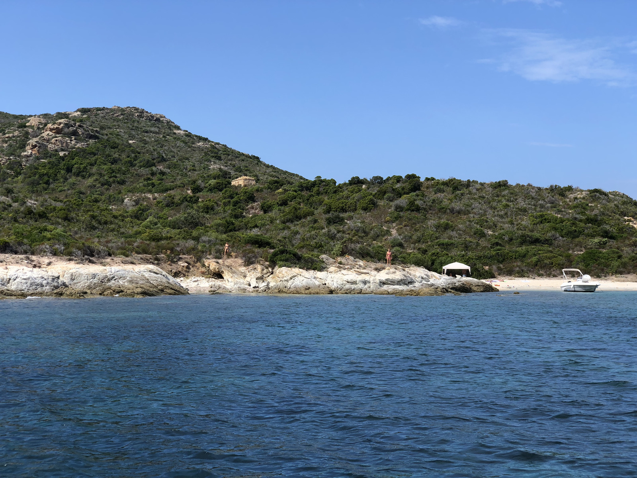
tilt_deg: +1.9
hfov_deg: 36.8
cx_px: 318
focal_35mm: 52
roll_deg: +0.9
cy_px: 239
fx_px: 957
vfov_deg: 28.0
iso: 16
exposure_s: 1/873
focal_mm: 6
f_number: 2.4
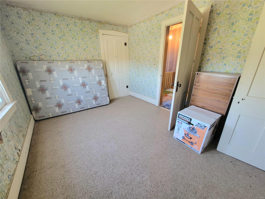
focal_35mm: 13
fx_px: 100
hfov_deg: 106.2
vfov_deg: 89.9
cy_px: 100
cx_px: 132
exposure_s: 1/30
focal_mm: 2.2
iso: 400
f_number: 2.2
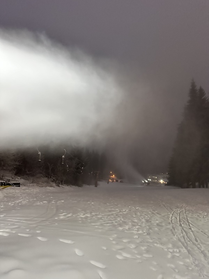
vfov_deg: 71.6
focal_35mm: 24
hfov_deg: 56.8
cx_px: 104
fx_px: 193
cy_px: 140
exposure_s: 1/33
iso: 1000
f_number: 1.78
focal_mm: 6.86
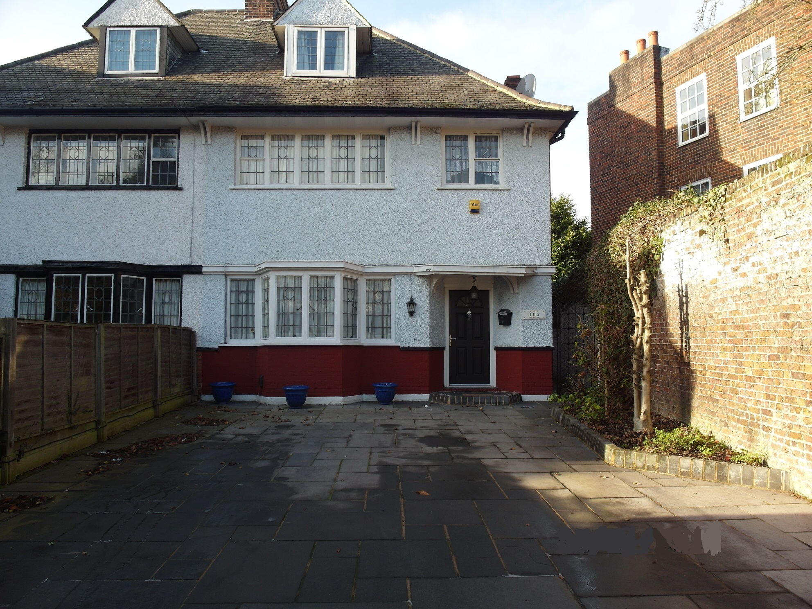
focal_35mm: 24
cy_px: 304
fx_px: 563
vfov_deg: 56.8
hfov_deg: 71.6
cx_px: 406
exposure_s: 1/350
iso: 80
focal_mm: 5.2
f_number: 2.8
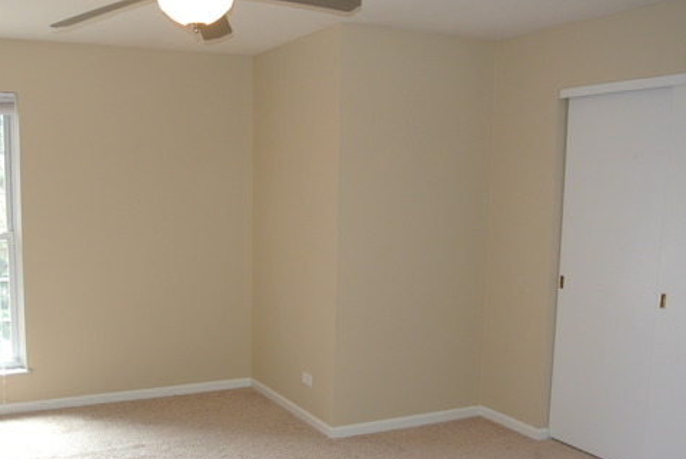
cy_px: 282
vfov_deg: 36.8
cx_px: 243
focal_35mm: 36
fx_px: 687
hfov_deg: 52.3
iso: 560
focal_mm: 10
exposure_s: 1/60
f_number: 3.5
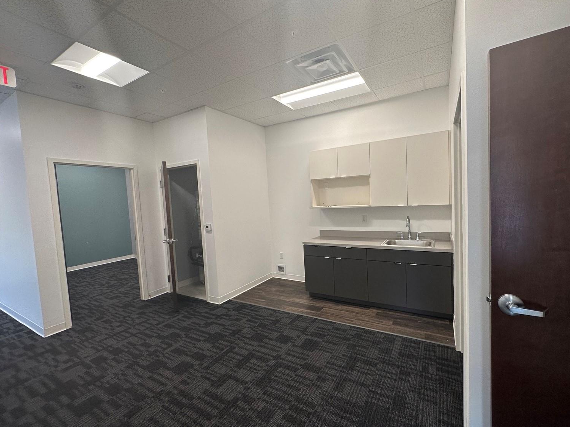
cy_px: 213
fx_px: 247
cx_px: 304
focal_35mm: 15
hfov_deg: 98.0
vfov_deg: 81.8
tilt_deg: -3.3
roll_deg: +2.9
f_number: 2.2
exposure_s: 1/120
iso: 100
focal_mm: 2.22
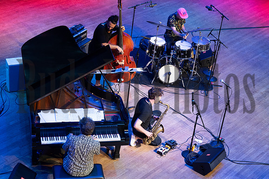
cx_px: 134
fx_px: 523
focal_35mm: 70
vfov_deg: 19.5
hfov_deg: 28.8
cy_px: 90
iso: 3200
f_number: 8
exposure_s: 1/80
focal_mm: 70
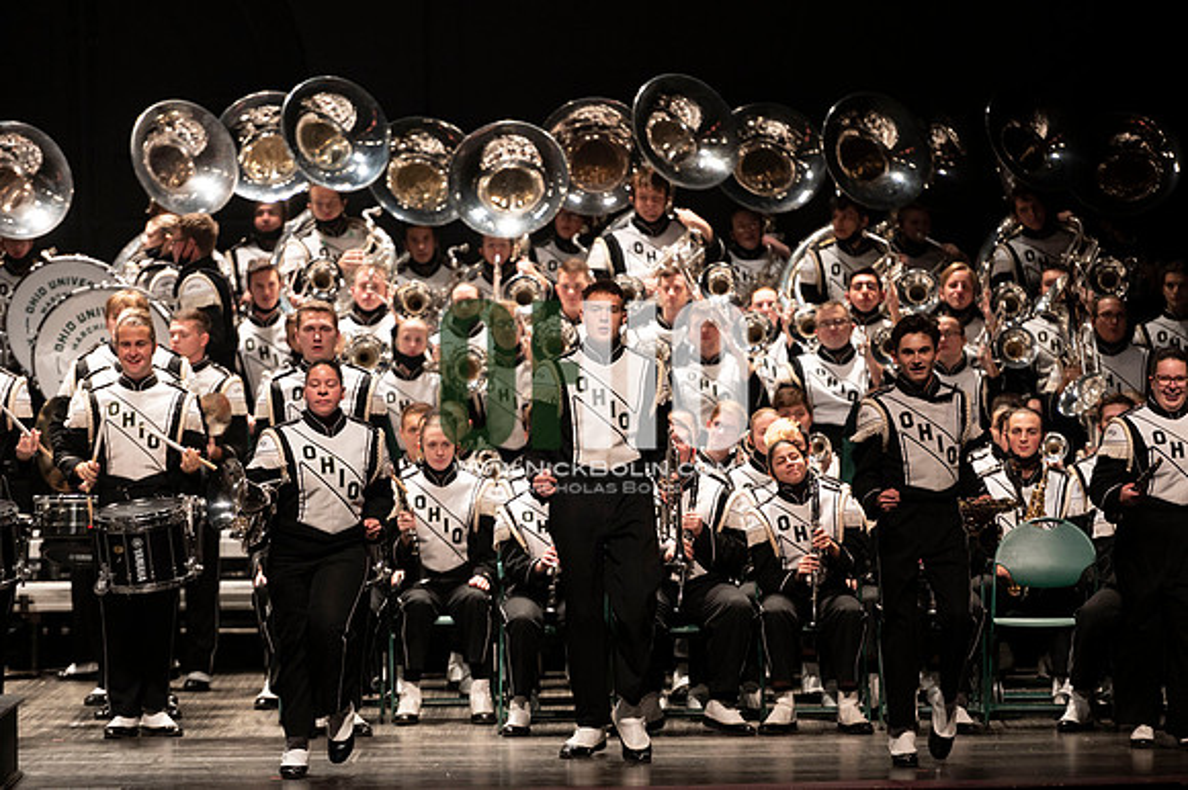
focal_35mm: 200
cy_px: 395
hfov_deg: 10.3
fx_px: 6596
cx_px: 594
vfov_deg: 6.9
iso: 2500
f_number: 2.8
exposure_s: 1/500
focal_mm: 200
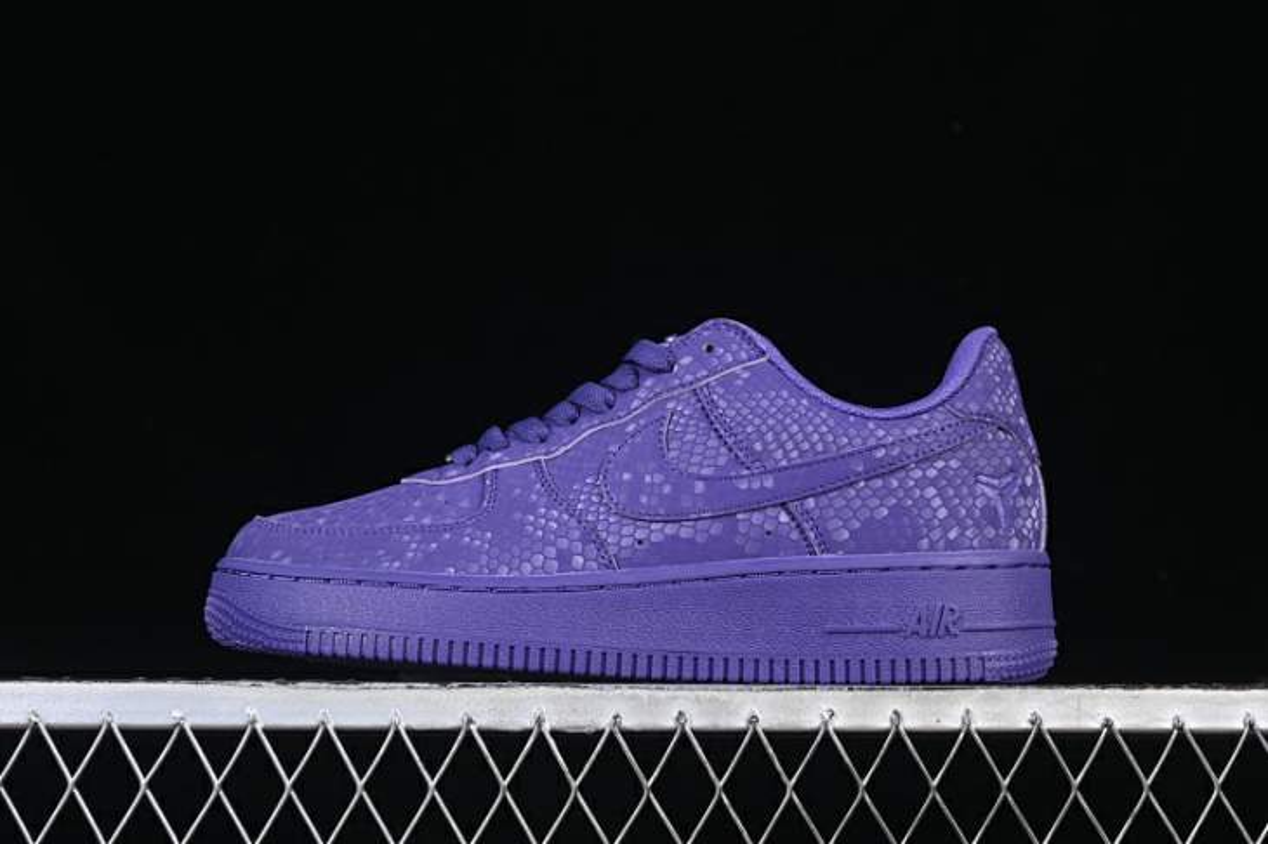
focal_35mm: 75
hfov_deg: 27.0
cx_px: 634
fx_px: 2640
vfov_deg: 18.2
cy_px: 422
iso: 160
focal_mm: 50
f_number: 6.3
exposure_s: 1/60
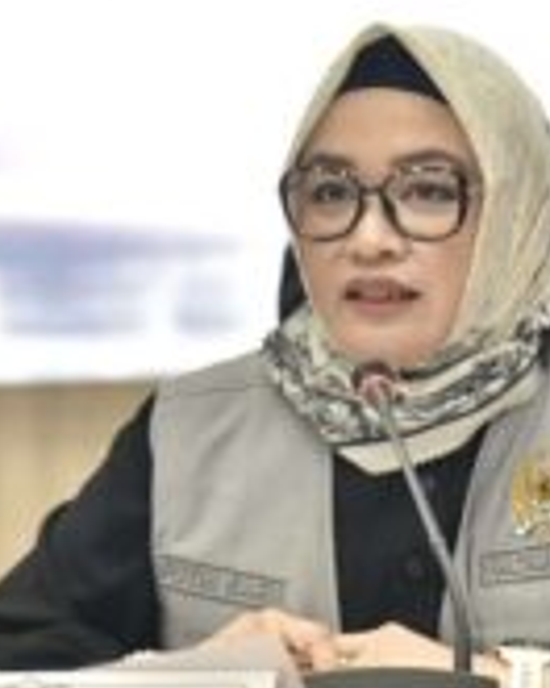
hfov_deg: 6.2
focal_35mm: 251
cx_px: 388
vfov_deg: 7.7
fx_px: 5107
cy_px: 350
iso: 3200
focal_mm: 105
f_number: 5
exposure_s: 1/125
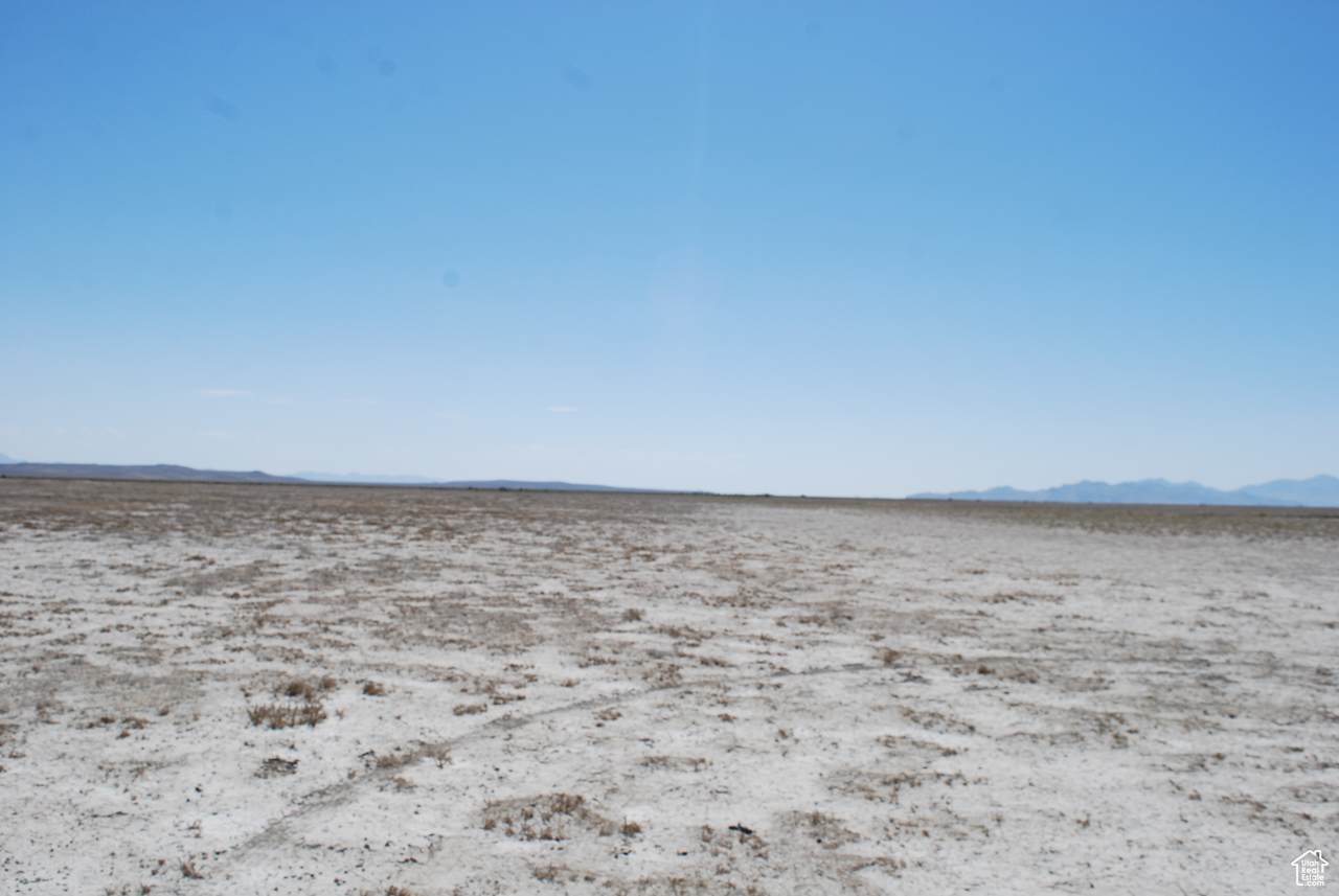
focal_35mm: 30
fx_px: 1117
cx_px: 670
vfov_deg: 43.7
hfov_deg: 61.9
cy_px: 448
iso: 100
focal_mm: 20
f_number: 9
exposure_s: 1/320
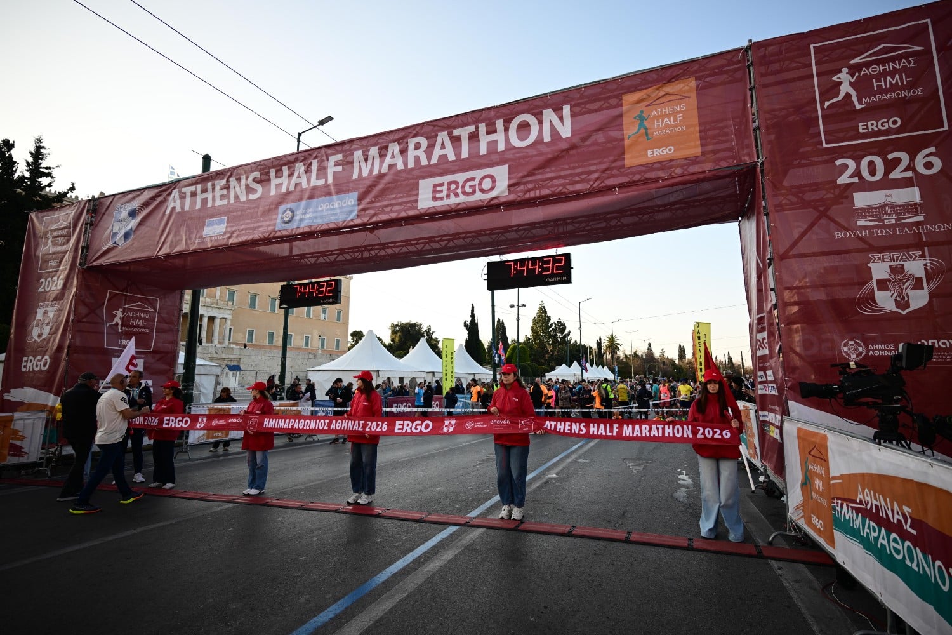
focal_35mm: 17
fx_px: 450
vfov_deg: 70.4
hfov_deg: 93.3
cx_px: 476
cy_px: 318
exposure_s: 1/800
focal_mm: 17
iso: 200
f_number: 2.8
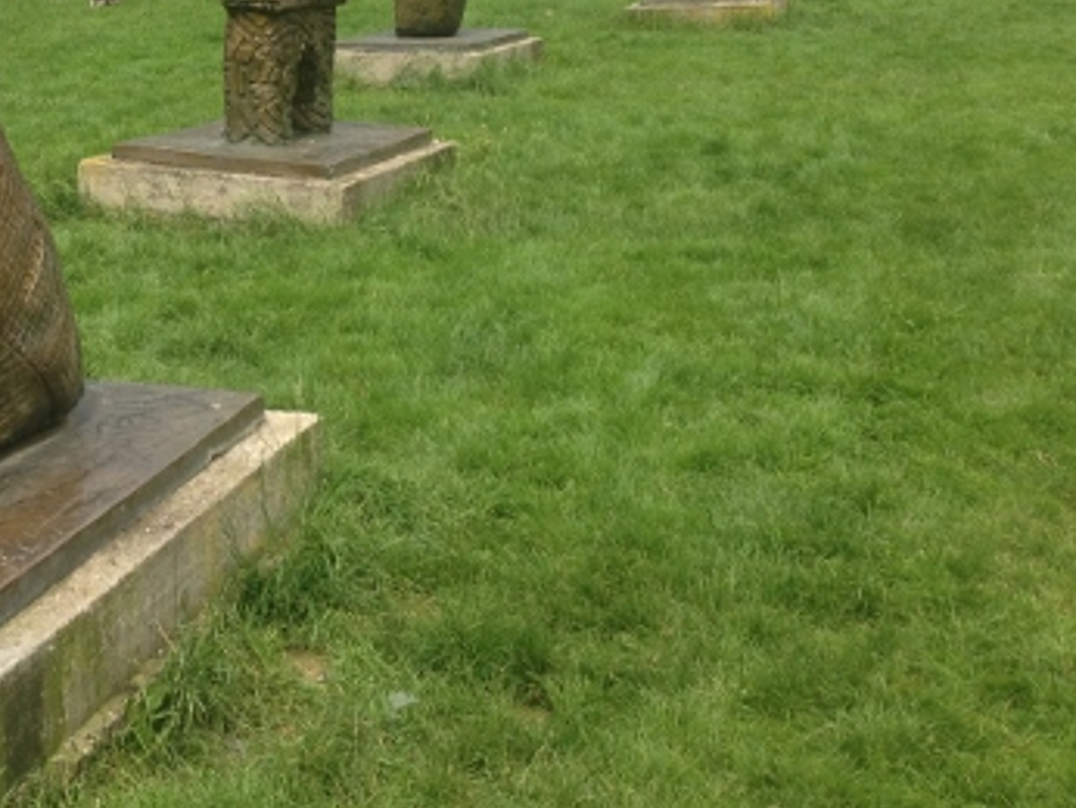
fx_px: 1897
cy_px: 71
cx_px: 168
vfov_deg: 23.4
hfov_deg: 30.6
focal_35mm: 61
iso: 50
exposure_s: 1/935
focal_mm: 4.13
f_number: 2.4
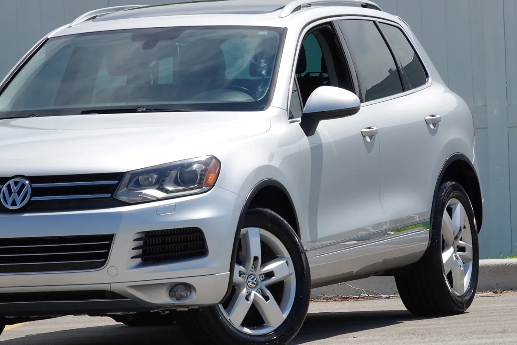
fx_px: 5600
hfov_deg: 5.3
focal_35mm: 390
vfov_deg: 3.5
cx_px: 258
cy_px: 172
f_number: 4.5
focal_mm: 143.15
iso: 100
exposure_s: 1/1000
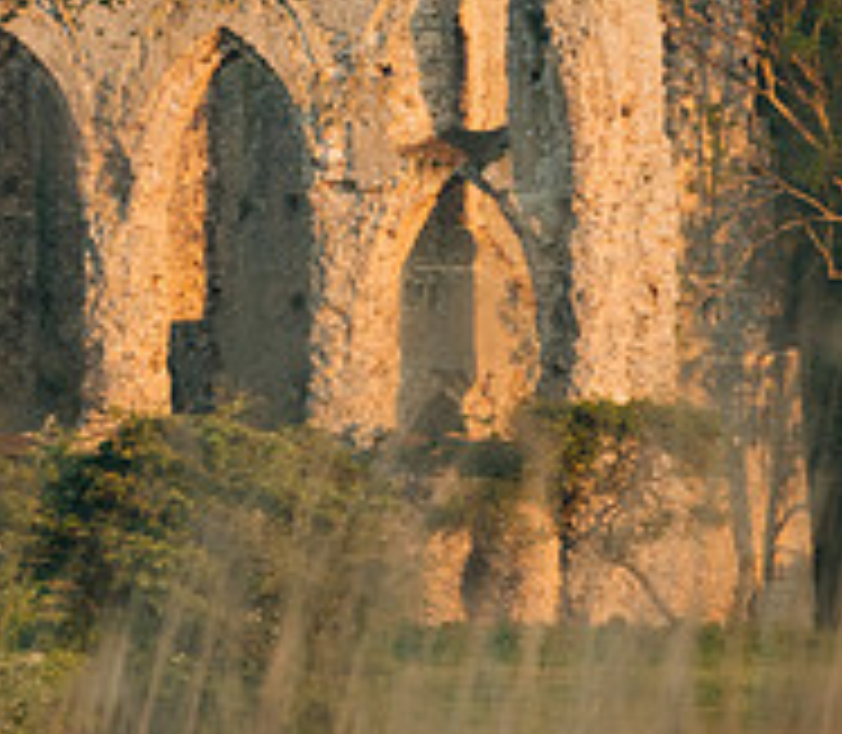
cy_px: 101
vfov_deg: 1.5
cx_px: 18
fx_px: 27440
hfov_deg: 1.8
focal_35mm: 1063
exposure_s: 1/250
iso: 400
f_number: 8
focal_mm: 300
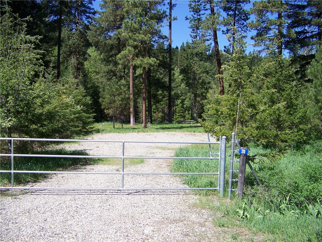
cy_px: 121
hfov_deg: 51.4
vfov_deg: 39.7
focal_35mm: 36
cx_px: 161
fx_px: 335
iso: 64
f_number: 2.8
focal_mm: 5.85
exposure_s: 1/800
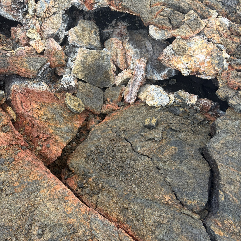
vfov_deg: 51.6
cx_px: 120
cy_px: 81
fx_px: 244
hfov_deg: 52.5
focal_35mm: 31
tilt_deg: -51.1
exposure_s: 1/122
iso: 50
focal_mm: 5.96
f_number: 1.6
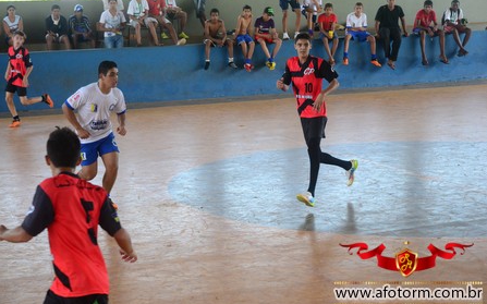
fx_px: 1061
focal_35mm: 80
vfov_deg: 16.3
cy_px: 148
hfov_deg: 25.8
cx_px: 243
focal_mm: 52
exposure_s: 1/400
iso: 800
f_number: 5
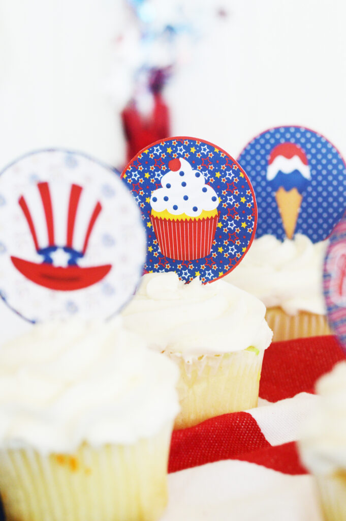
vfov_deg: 27.0
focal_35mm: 75
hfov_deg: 18.2
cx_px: 173
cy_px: 260
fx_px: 1083
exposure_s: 1/640
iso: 800
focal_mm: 50
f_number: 4
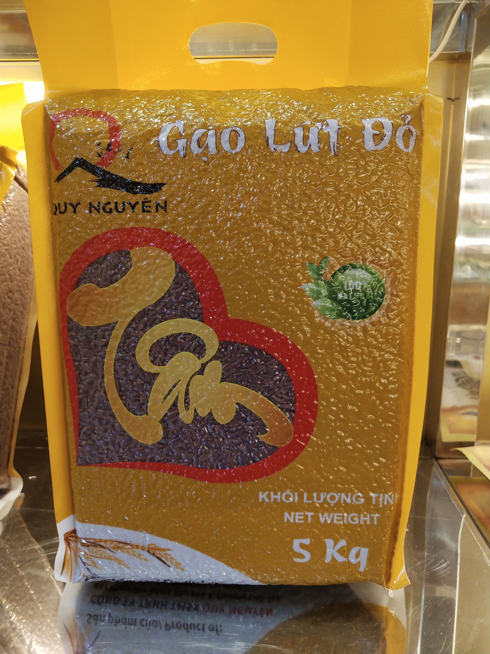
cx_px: 245
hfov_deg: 46.8
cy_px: 327
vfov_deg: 60.0
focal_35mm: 30
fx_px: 566
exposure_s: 1/100
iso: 213
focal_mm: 3.95
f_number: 1.8
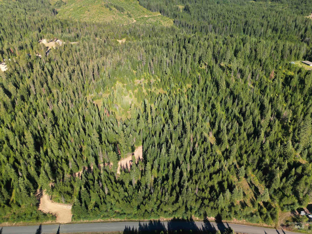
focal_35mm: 24
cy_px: 117
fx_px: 216
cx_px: 156
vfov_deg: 56.8
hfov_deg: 71.6
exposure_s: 1/125
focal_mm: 6.72
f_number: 1.7
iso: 100
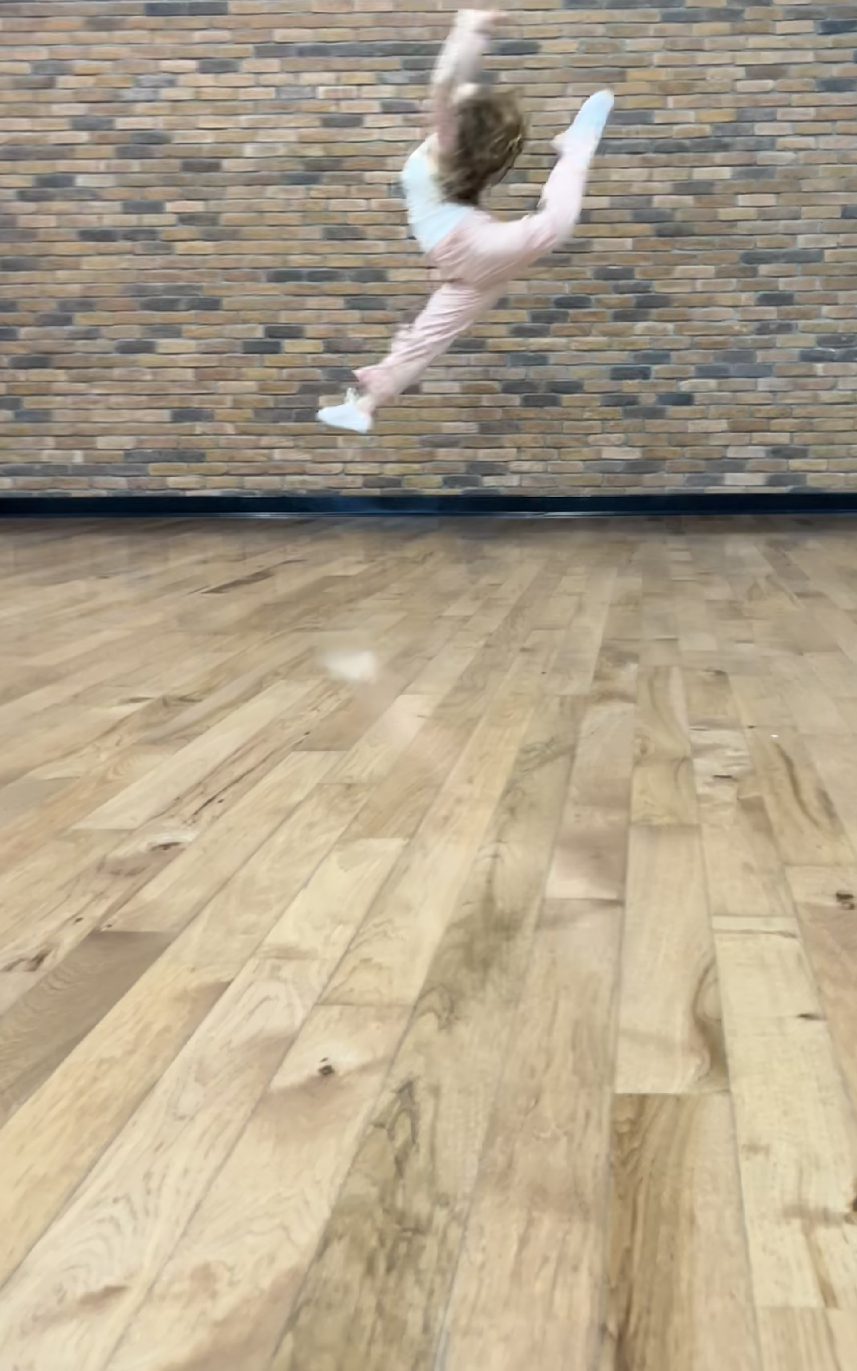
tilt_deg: -6.6
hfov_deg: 34.8
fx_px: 1345
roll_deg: +2.8
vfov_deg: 53.3
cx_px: 606
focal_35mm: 36
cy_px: 503
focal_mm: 5.1
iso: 125
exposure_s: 1/52
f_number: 1.6
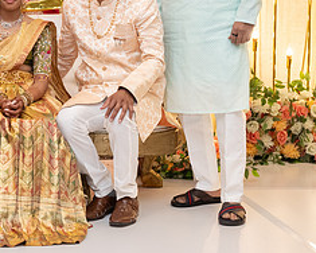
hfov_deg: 19.1
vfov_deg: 15.9
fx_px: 898
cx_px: -39
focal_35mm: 96
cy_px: 45
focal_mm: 41
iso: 1600
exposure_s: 1/160
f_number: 4.5
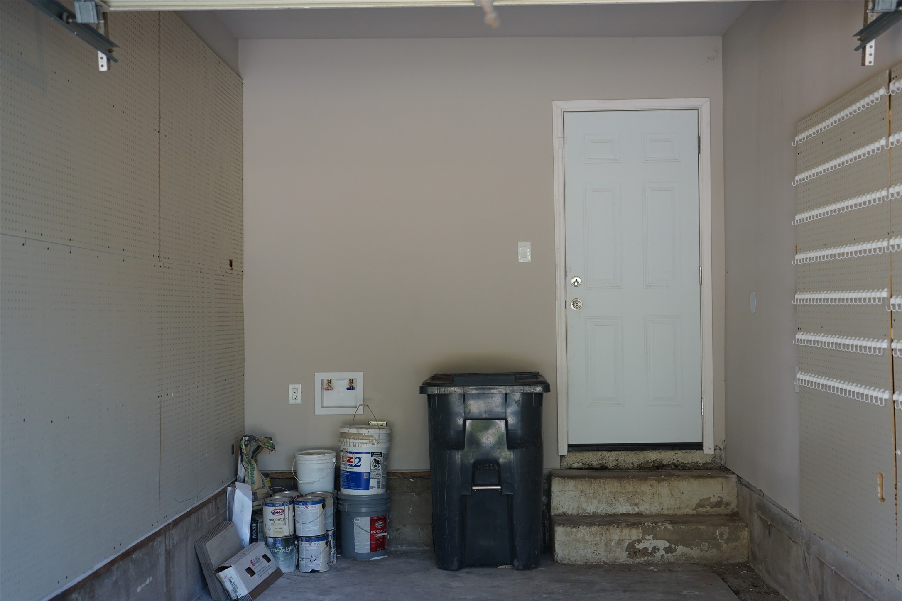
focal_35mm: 43
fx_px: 1077
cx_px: 451
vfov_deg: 31.2
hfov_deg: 45.4
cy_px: 300
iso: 500
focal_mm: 43
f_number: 4.5
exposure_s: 1/160
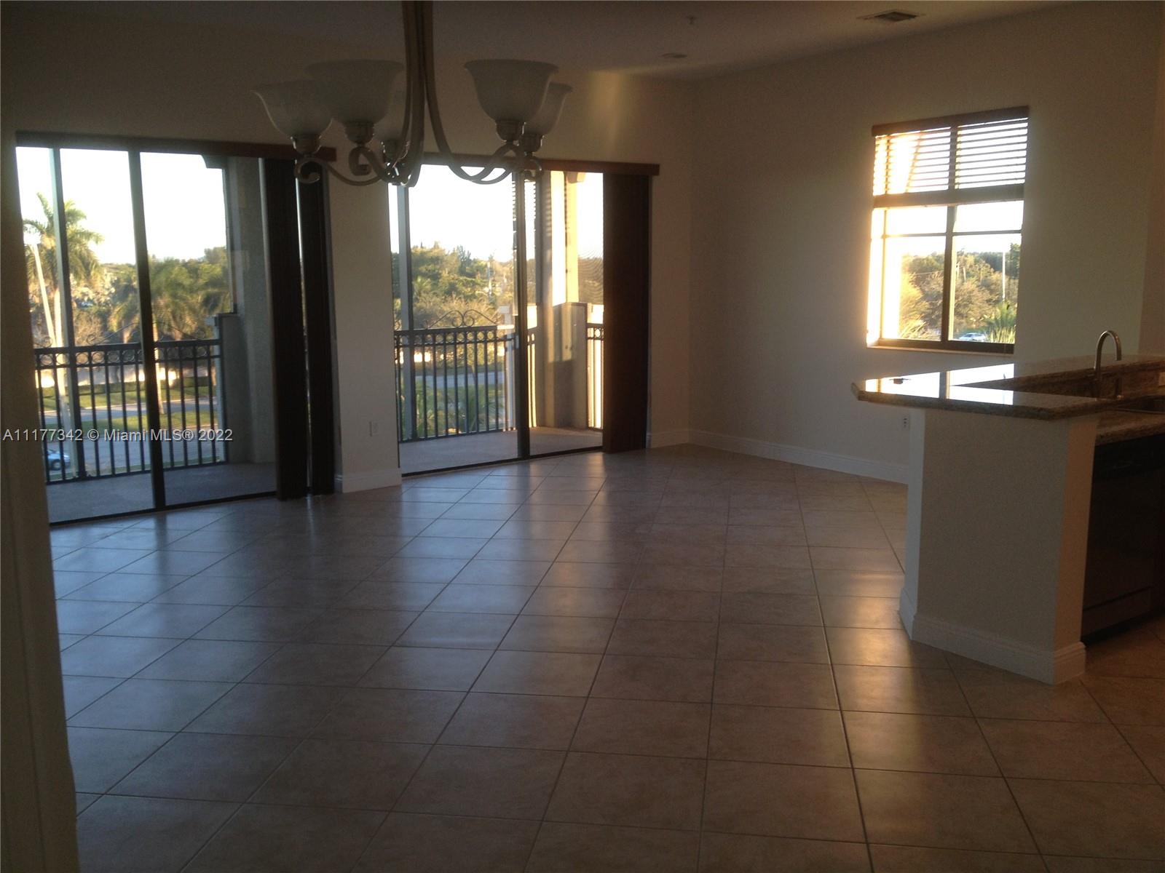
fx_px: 1178
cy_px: 436
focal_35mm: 35
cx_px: 582
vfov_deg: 40.7
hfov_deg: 52.6
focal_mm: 4.28
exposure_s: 1/60
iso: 80
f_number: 2.4
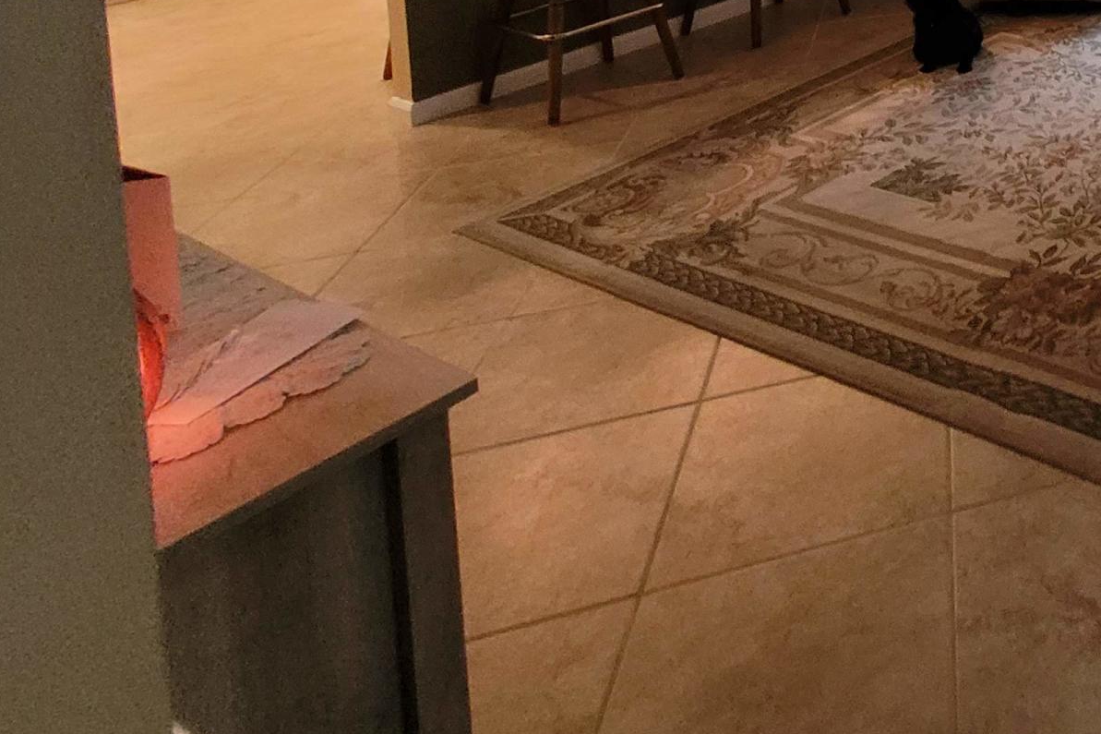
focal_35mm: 34
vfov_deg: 29.0
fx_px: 1040
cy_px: -288
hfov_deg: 40.9
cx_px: 1289
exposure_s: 1/39
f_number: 2.2
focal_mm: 1.74
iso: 320
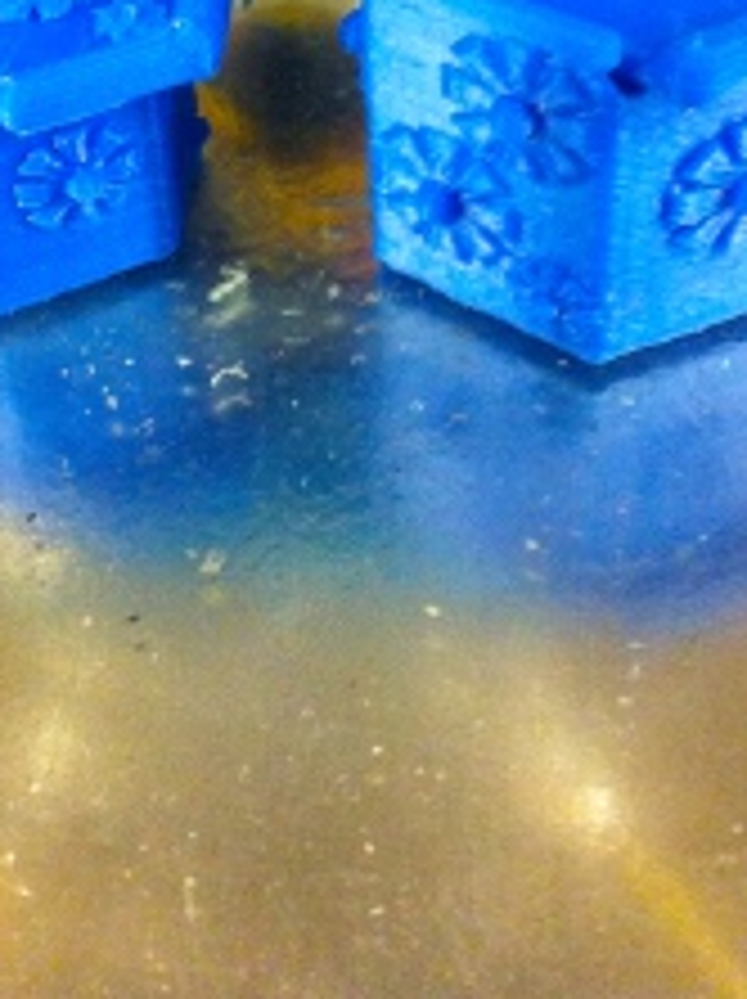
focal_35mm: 63
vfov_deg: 29.9
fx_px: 1816
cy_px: 171
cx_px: 299
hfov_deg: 23.2
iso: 400
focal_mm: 3.85
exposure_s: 1/15
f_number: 2.8
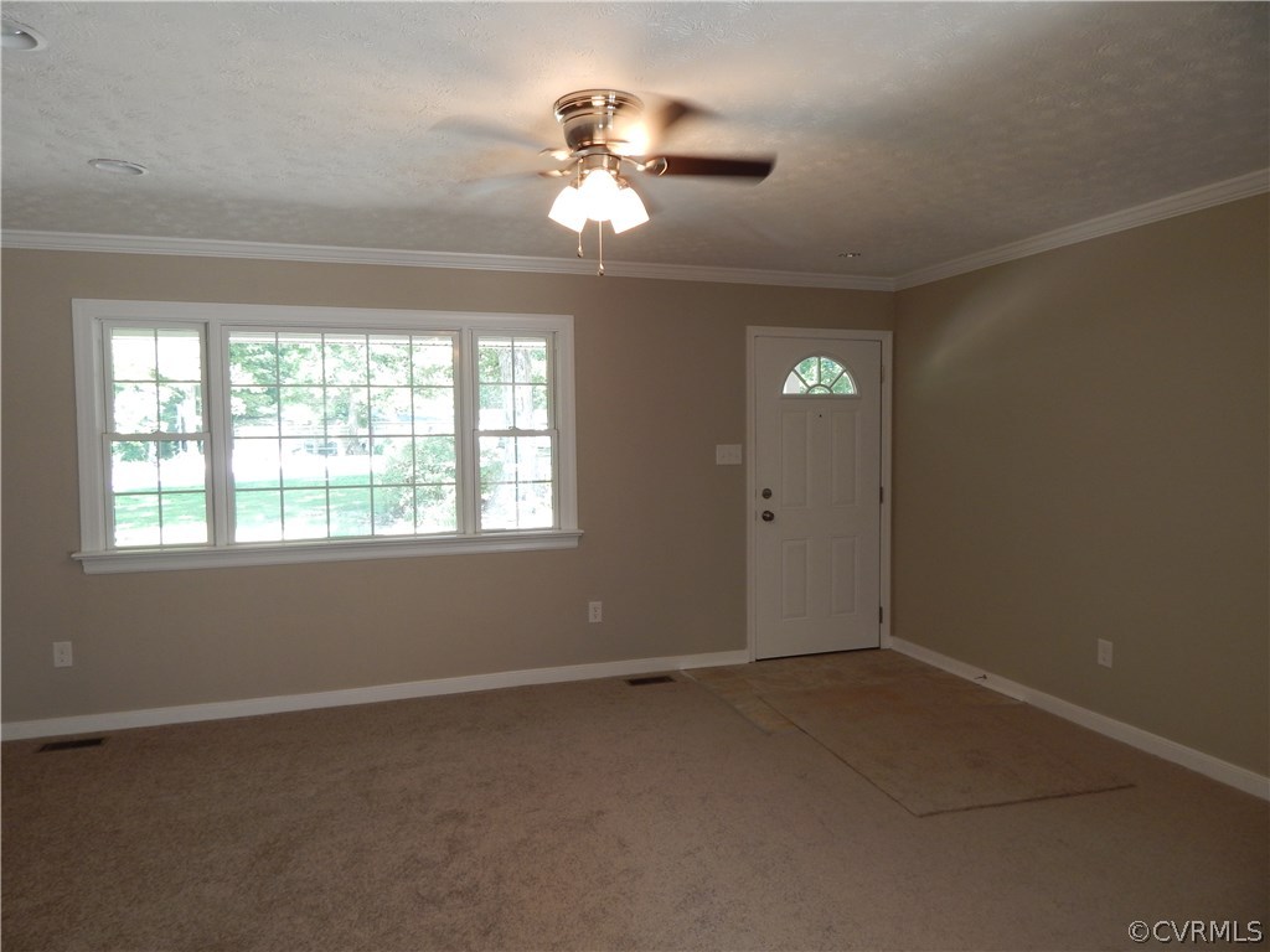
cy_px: 476
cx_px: 635
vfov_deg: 61.1
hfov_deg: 76.4
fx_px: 807
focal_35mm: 22
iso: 125
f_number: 3
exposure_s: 1/30
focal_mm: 4
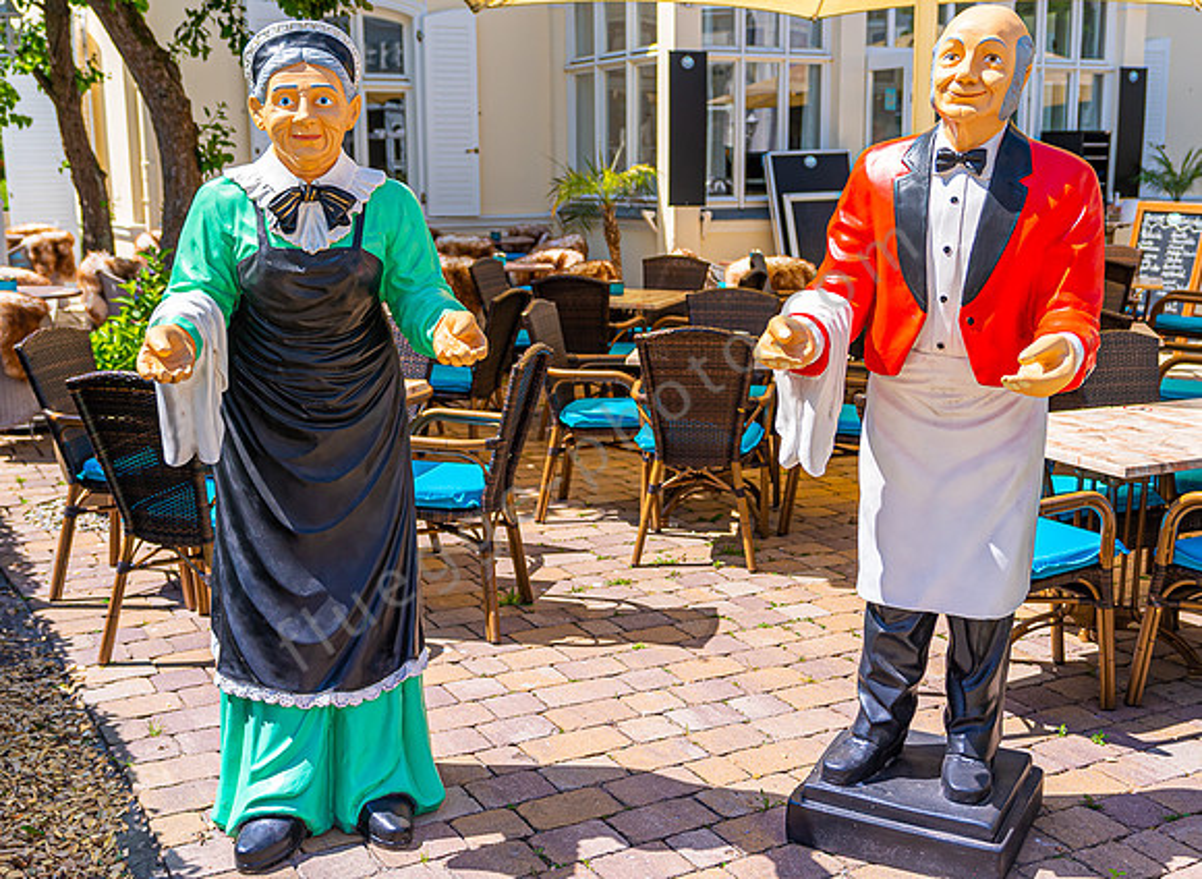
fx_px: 1428
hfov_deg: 45.7
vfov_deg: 34.2
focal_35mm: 41
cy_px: 440
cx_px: 606
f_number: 2.8
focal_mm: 26
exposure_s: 1/1250
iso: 100
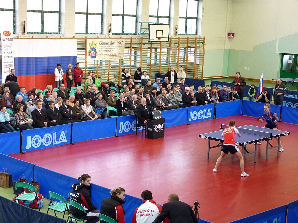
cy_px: 112
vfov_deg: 21.9
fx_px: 577
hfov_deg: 29.0
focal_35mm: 67
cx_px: 149
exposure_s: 1/40
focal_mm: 11.9
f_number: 3.4
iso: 320
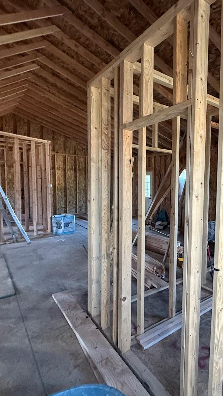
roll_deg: -1.3
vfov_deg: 83.8
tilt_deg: -2.7
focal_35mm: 21
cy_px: 197
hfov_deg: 46.2
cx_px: 216
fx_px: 221
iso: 500
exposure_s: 1/60
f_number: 2.2
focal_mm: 2.22
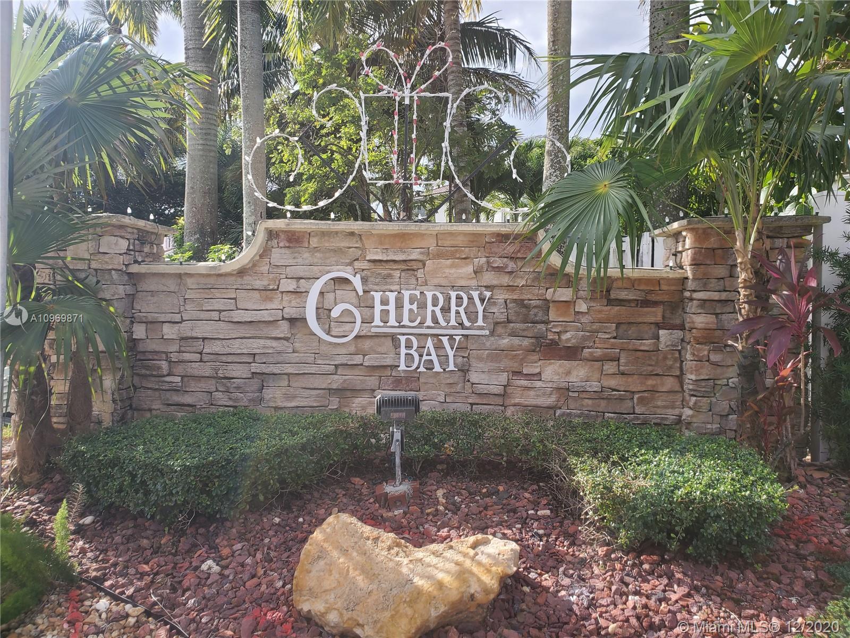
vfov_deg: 53.1
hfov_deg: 67.3
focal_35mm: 26
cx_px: 425
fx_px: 638
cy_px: 319
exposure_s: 1/824
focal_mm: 4.3
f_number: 2.4
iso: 50
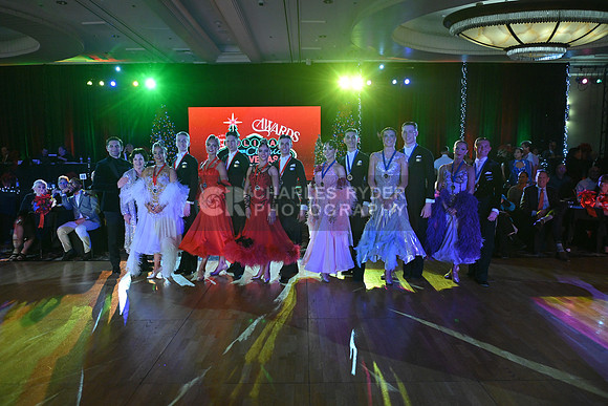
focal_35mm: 24
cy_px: 203
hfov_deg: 73.7
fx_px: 405
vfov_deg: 53.2
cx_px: 304
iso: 2500
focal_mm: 24
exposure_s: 1/320
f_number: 5
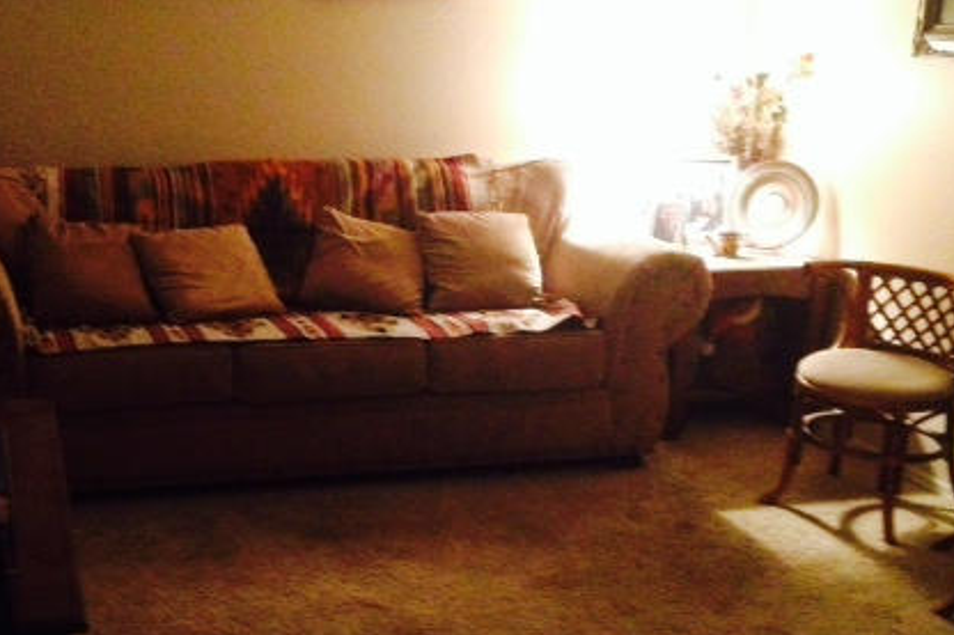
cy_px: 401
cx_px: 305
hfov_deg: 35.2
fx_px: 1483
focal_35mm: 56
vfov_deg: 24.1
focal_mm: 4.28
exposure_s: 1/15
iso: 800
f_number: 2.4
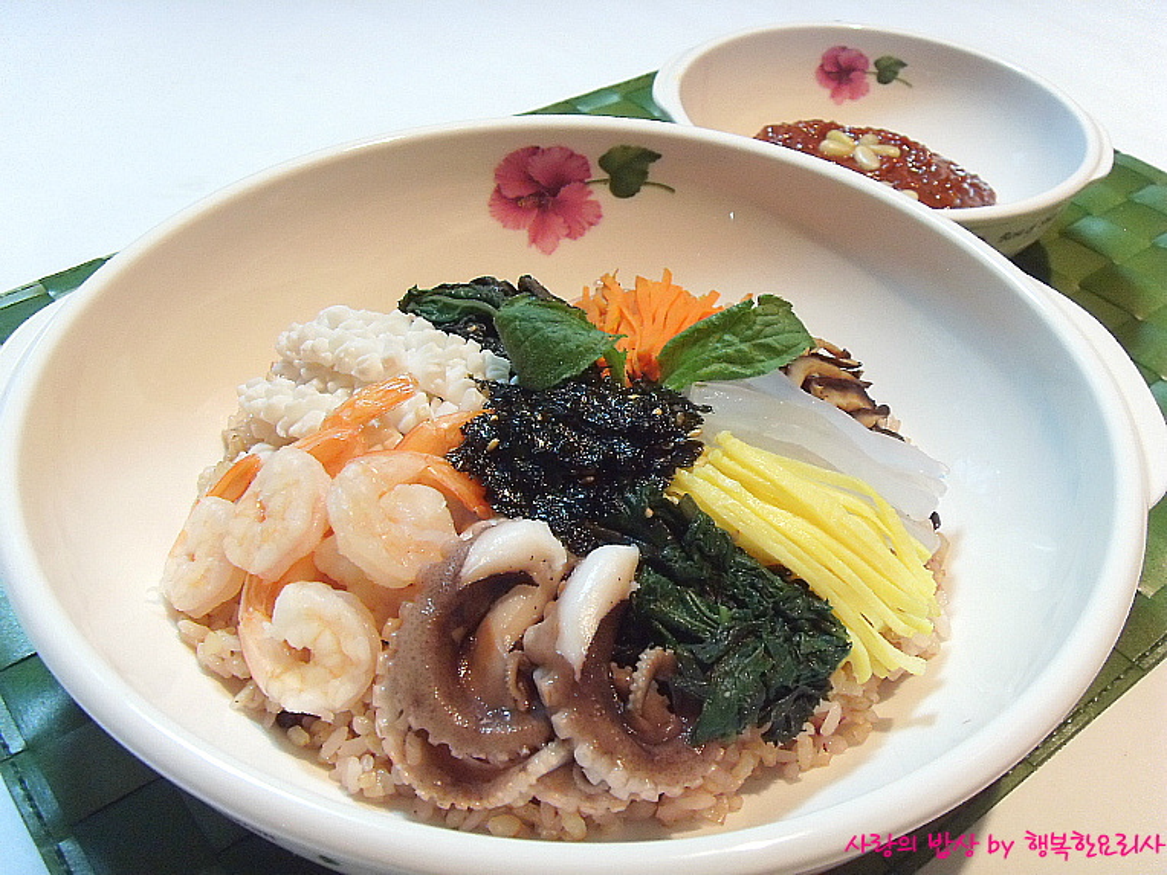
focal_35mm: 39
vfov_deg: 36.8
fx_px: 1315
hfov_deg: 47.9
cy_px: 438
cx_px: 584
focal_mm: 6.6
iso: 400
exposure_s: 1/30
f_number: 3.5
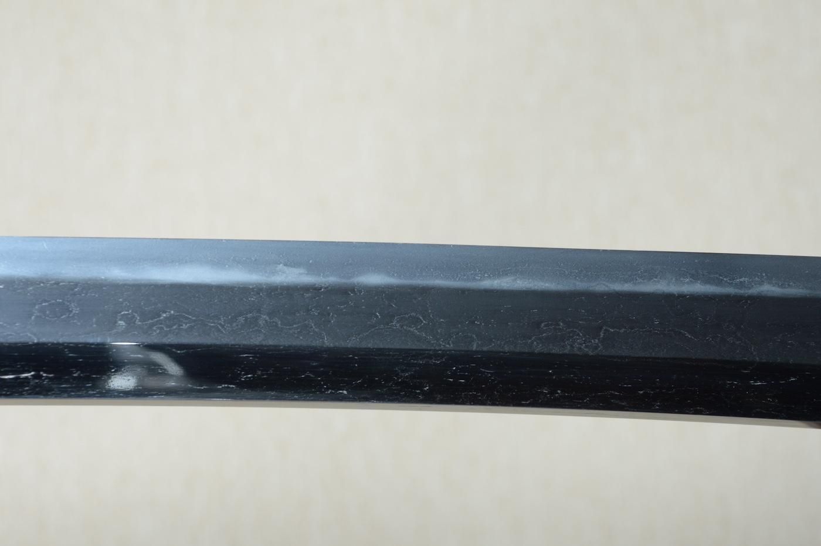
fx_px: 2734
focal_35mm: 120
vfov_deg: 11.4
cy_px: 273
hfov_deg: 17.1
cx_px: 410
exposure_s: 1/2
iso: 400
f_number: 11
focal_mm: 80
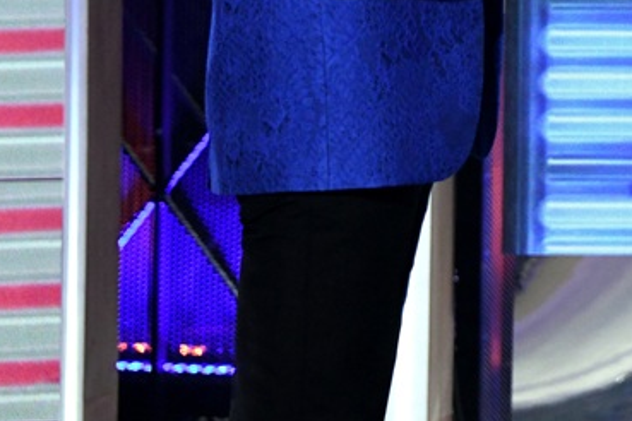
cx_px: 815
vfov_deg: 4.2
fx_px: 5705
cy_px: -205
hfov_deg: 6.3
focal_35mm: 325
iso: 3200
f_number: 5.6
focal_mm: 100
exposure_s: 1/250
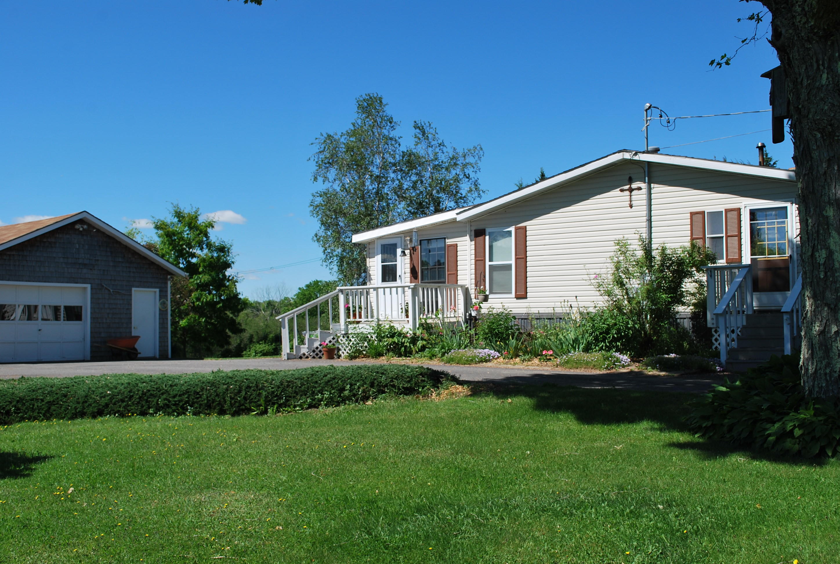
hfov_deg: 53.0
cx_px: 420
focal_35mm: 36
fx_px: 842
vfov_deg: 37.0
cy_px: 282
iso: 100
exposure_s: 1/250
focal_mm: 24
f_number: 8
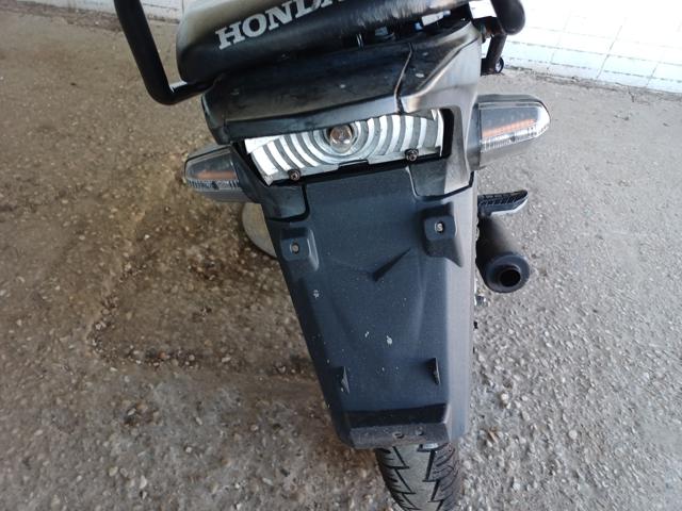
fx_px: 493
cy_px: 256
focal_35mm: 25
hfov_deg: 69.4
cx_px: 341
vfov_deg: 54.9
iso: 80
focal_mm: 4.65
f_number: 1.8
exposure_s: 1/50
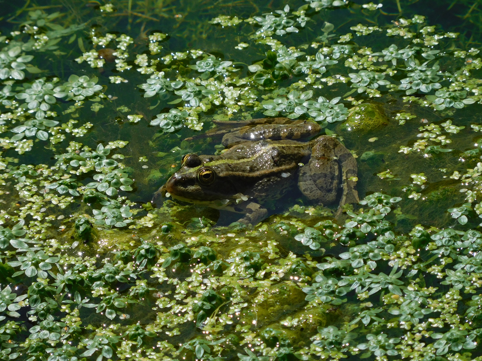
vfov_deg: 4.2
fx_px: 4873
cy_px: 180
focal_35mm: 350
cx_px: 241
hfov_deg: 5.7
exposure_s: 1/640
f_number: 6
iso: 125
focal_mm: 62.4
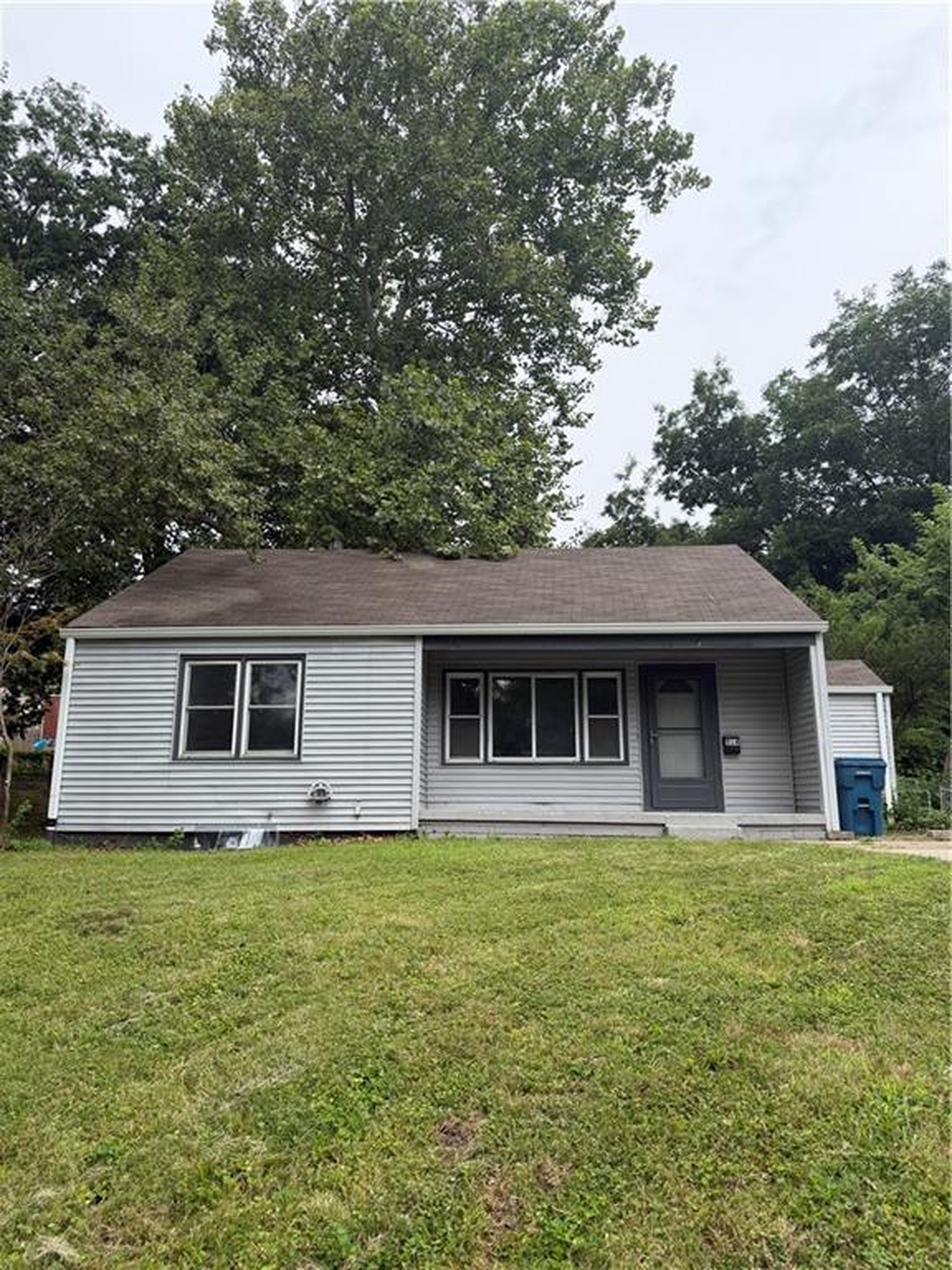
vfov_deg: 71.6
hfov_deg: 56.8
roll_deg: +0.0
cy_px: 635
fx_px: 880
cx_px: 476
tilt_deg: +12.0
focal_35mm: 24
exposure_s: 1/2703
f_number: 1.78
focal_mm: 6.76
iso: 100
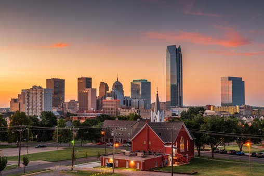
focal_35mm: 50
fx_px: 366
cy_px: 88
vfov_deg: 27.0
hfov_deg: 39.6
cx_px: 132
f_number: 11
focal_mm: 50
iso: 64
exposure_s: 1/3
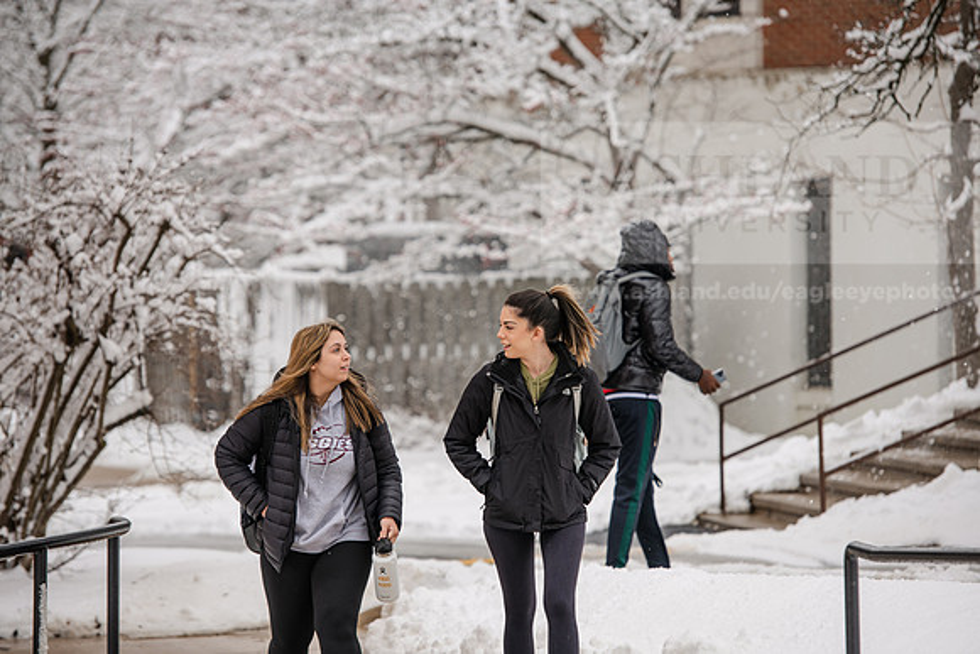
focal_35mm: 170
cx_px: 490
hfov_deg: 12.1
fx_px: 4629
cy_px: 327
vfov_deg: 8.1
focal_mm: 170
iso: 100
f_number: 4
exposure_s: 1/320
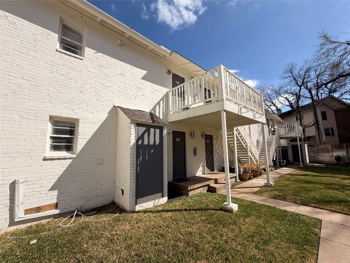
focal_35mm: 14
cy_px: 132
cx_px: 175
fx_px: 142
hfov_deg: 102.1
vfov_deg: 85.7
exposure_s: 1/1368
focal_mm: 2.22
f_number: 2.2
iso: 20
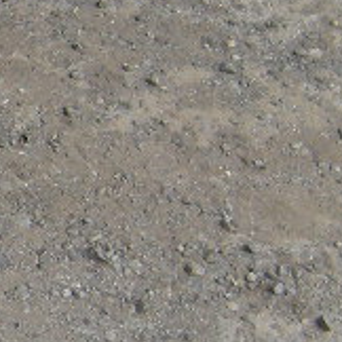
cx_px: -475
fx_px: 1744
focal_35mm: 156
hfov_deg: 9.9
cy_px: 139
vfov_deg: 11.2
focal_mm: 4.7
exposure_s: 1/397
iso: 64
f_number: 2.8
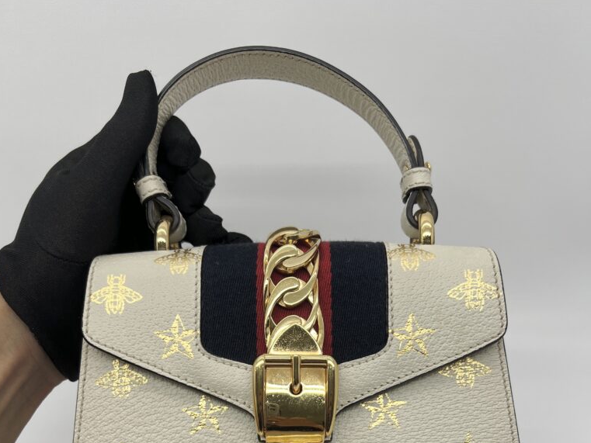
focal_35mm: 35
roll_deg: +3.1
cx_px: 294
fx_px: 598
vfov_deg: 38.3
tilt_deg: -39.6
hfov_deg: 52.6
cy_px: 389
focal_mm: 5.7
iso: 40
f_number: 1.5
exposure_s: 1/186
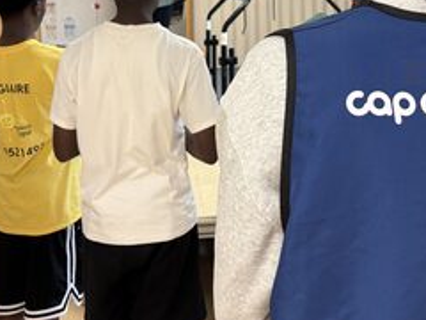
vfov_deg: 26.7
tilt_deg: -3.6
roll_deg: +0.6
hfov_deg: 36.6
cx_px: 264
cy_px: 12
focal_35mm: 52
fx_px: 640
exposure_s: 1/60
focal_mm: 5.96
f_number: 1.6
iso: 200
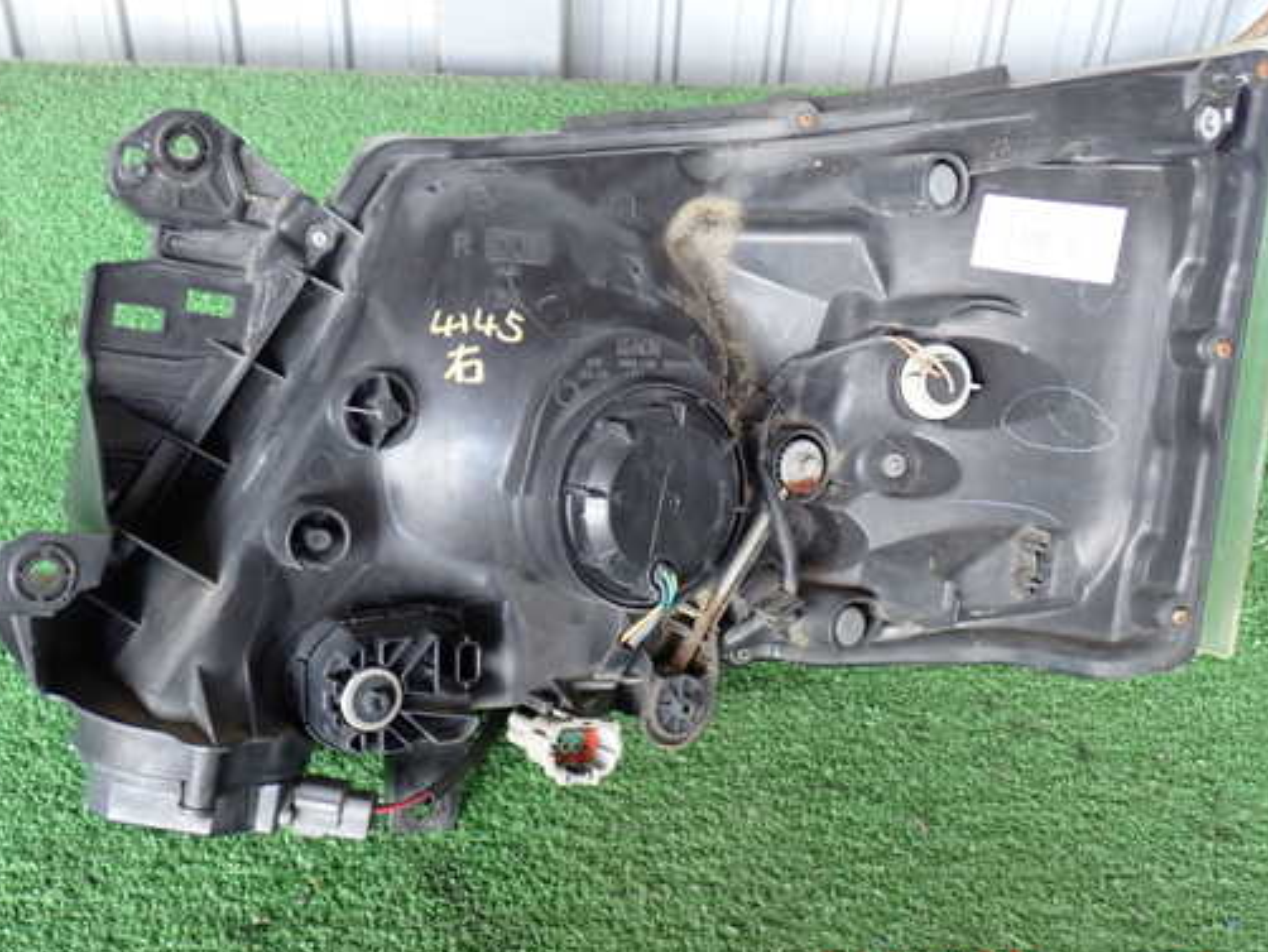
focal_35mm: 43
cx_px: 637
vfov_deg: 33.6
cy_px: 442
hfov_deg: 43.8
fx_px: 1576
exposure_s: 1/40
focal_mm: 6.37
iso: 200
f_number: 2.5
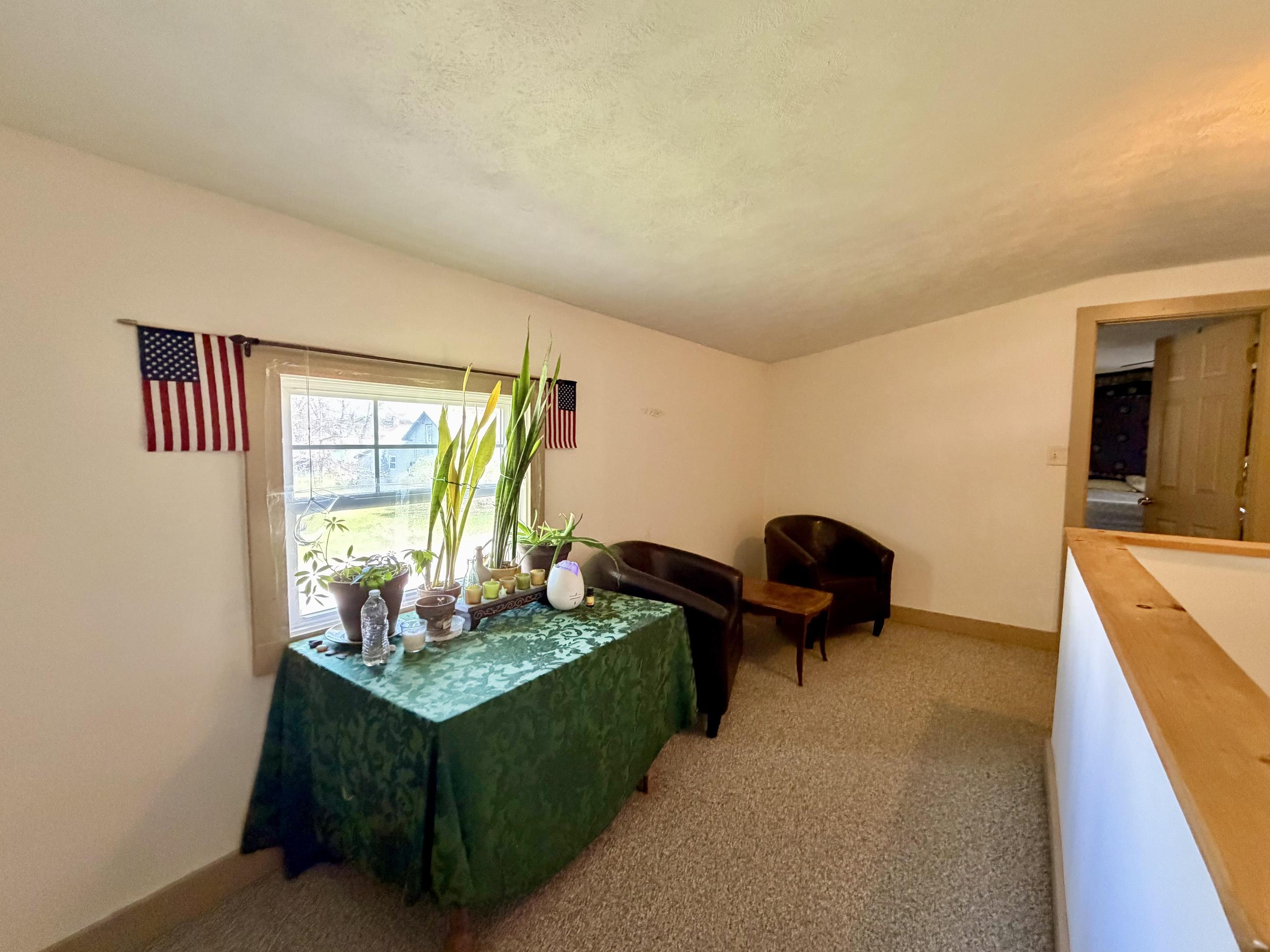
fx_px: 550
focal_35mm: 15
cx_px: 672
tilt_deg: -4.3
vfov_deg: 81.7
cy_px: 480
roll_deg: -0.4
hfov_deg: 98.1
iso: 640
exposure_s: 1/60
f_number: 2.2
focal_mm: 2.22
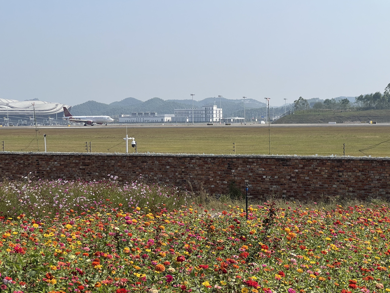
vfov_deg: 18.9
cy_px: 146
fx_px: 879
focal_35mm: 78
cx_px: 196
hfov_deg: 25.0
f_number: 2.8
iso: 32
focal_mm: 9
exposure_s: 1/1119
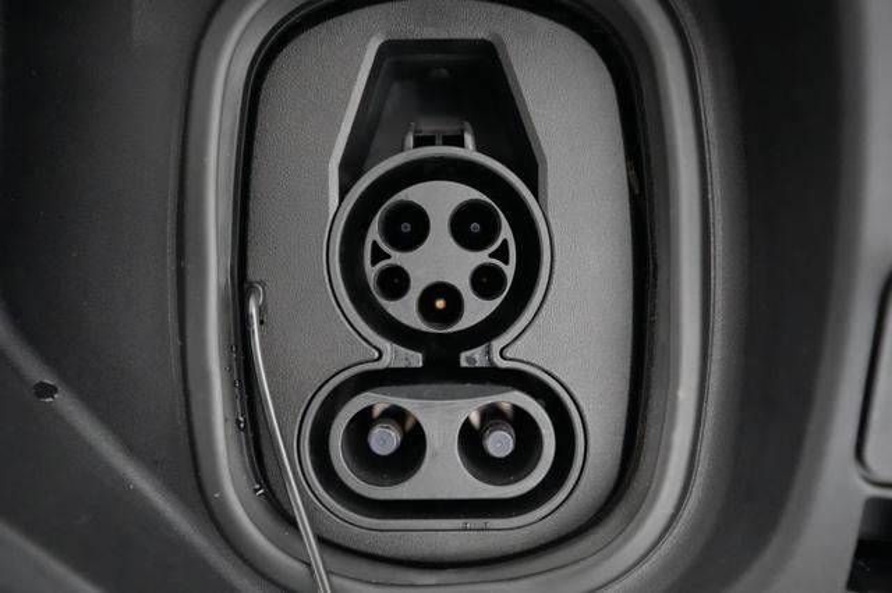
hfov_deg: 67.4
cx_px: 446
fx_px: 669
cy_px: 296
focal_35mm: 27
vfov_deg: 47.9
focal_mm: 27
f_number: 2.8
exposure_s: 1/100
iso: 12800
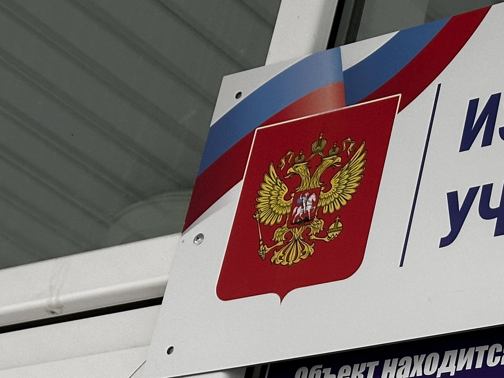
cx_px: 590
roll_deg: -9.3
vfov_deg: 11.4
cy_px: 316
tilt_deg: +24.7
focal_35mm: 129
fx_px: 1878
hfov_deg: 14.8
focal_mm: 6.86
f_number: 1.78
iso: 80
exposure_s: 1/117
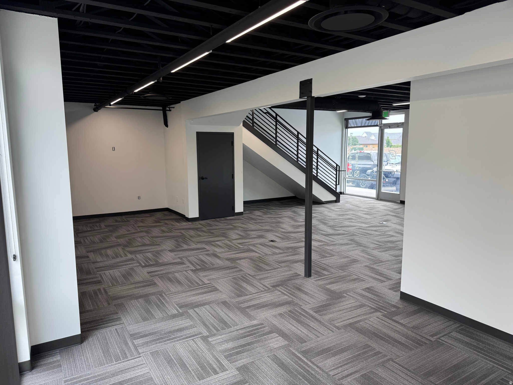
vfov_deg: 56.8
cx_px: 256
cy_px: 192
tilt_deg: -7.6
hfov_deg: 71.6
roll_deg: +0.4
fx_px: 356
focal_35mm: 24
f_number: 1.78
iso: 50
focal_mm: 6.76
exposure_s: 1/137
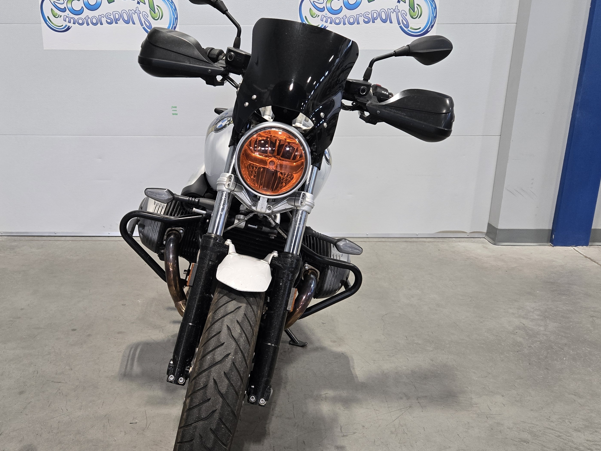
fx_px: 573
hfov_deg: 55.0
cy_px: 239
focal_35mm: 33
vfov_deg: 42.9
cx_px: 244
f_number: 1.8
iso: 250
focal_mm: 5.4
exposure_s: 1/120
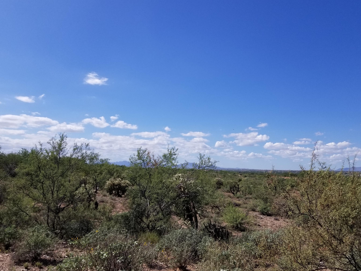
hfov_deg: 61.6
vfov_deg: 48.2
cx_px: 193
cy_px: 138
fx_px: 302
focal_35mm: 29
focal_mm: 4.25
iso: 50
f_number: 1.7
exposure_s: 1/4128
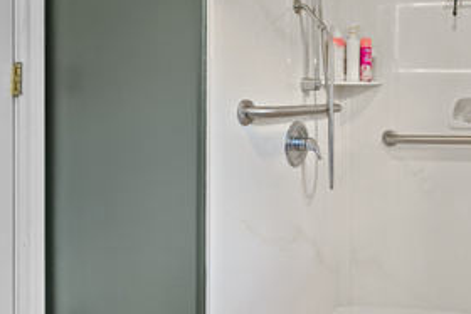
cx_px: 468
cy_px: 95
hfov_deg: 48.6
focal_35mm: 32
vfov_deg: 40.4
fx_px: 419
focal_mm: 14
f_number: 8
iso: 500
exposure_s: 1.6
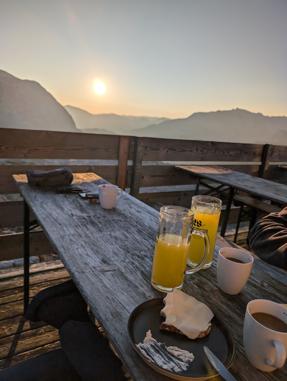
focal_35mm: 24
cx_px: 144
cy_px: 190
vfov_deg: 71.5
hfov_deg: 56.9
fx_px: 265
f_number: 1.68
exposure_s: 1/2119
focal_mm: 6.9
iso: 18
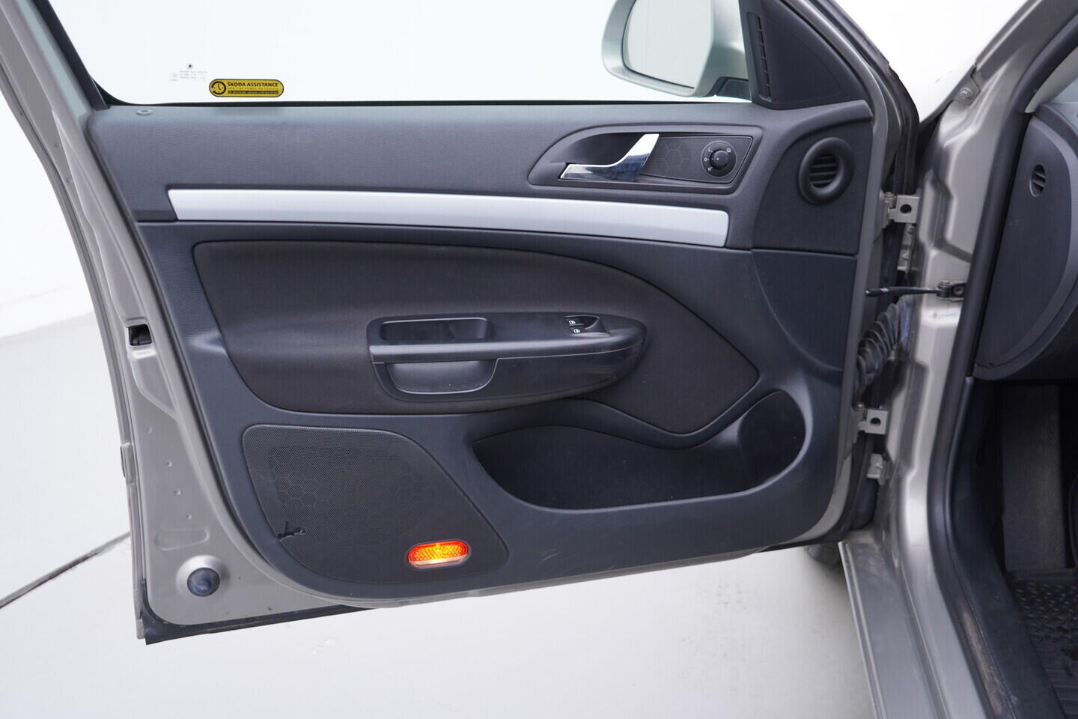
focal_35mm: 36
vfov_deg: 36.9
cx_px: 539
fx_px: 1078
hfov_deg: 53.1
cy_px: 360
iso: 125
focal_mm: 24
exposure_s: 1/40
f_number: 3.2
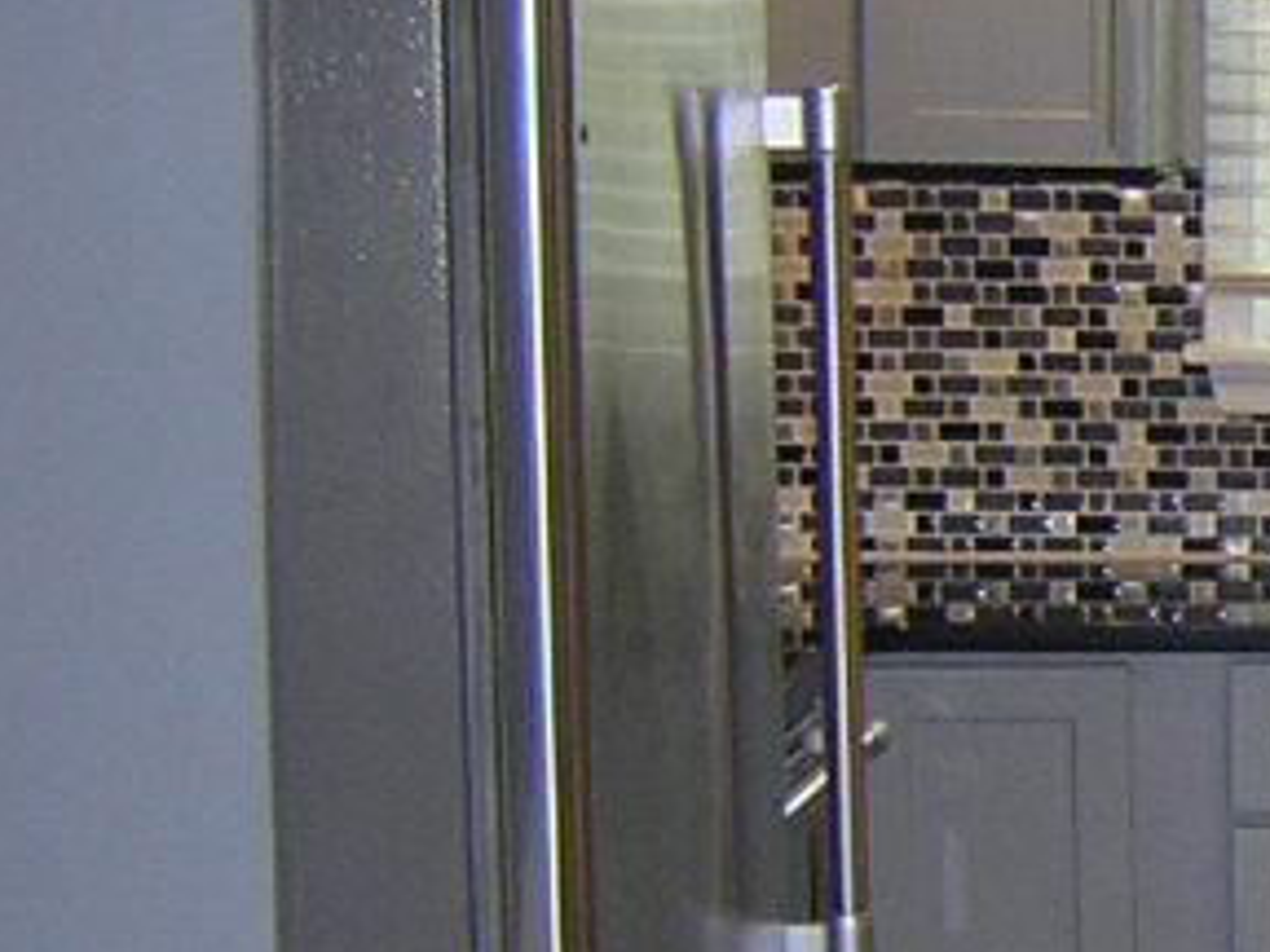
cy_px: 652
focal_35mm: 128
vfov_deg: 11.6
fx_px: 4696
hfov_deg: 13.9
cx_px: 2214
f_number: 2.6
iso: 212
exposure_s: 1/60.1
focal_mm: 4.7
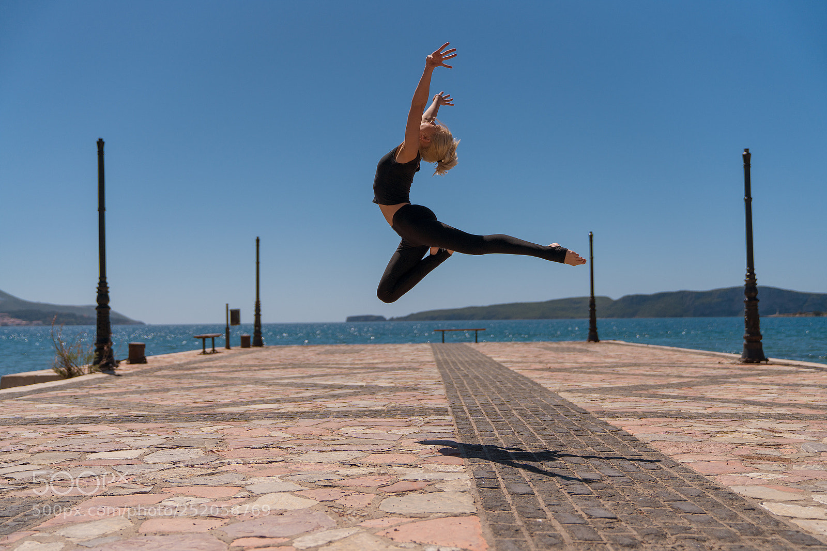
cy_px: 276
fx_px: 988
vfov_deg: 31.2
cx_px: 414
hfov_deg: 45.4
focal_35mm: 43
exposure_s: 1/6400
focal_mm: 43
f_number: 2.8
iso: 100
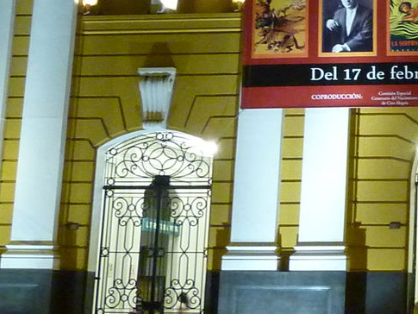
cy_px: 28
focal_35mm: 99
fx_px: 1196
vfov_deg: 14.8
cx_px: 536
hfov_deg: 18.5
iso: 400
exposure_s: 1/10
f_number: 3.3
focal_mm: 4.1
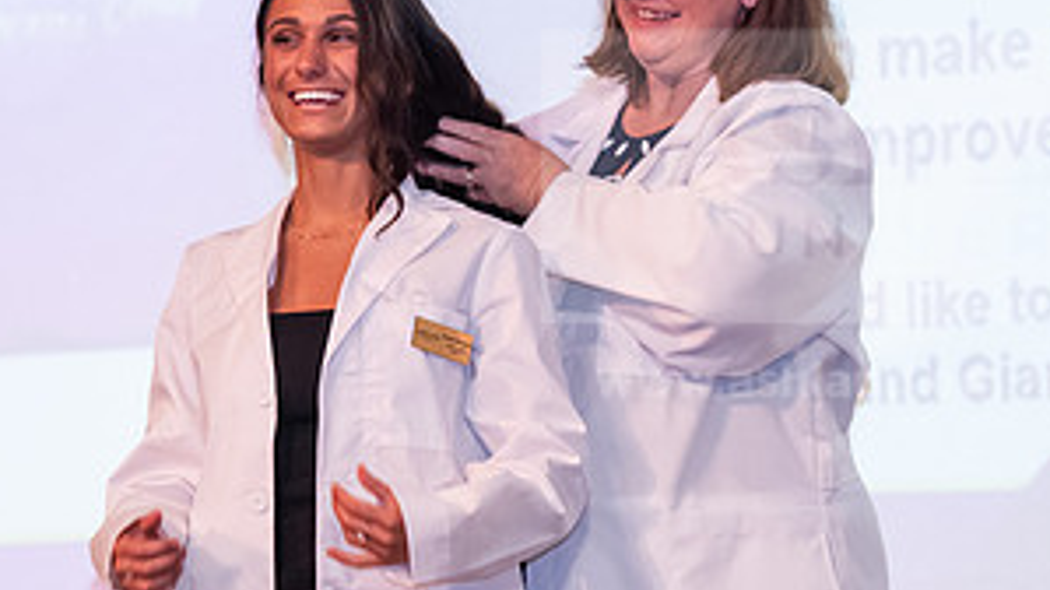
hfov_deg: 8.7
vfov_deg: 4.9
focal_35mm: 248
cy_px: 455
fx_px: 6903
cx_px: 435
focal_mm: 122
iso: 2500
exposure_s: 1/200
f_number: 3.2
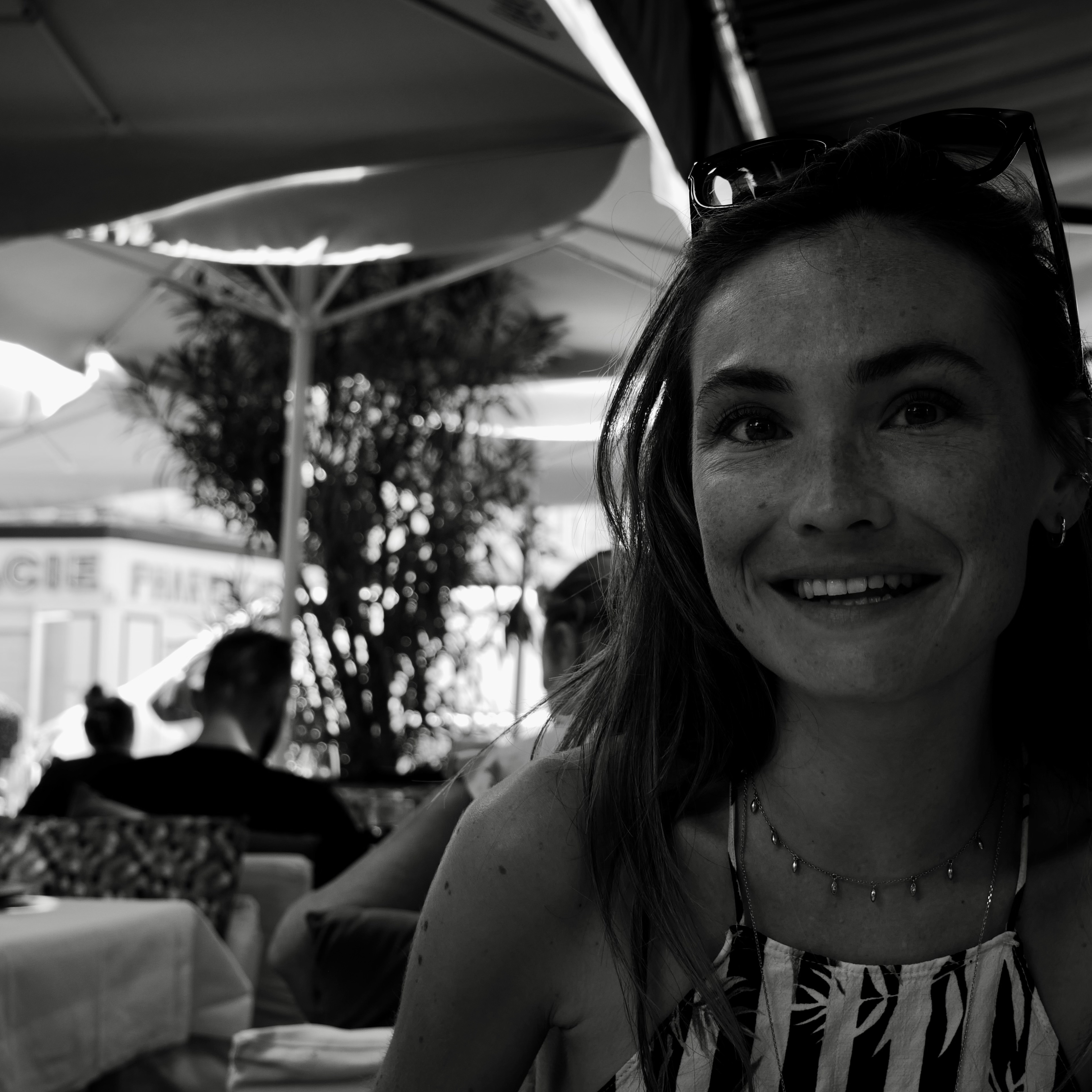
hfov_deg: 30.9
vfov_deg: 31.1
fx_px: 1963
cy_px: 543
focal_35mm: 55
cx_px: 724
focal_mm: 23
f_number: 4.3
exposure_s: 1/125
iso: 200
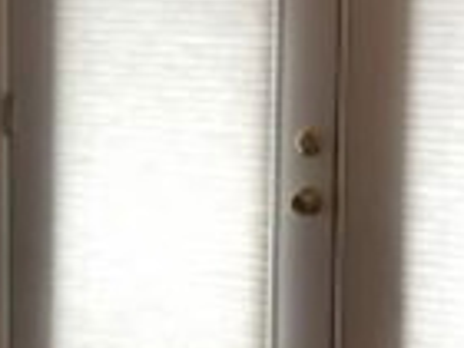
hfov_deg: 14.6
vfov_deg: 11.1
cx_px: 3
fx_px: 1783
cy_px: 126
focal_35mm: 133
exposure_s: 1/120
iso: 32
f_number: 2.2
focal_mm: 4.15
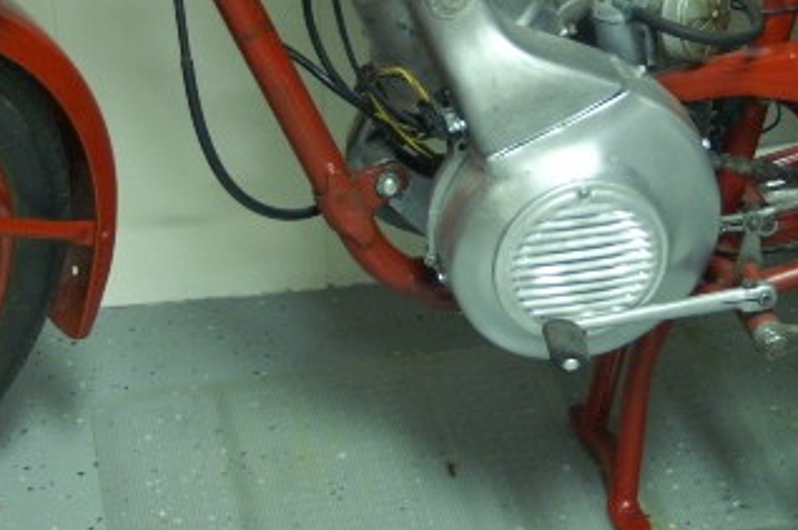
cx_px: 509
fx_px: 2749
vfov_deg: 10.9
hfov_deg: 16.5
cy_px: 35
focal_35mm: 124
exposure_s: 1/20
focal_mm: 35
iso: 800
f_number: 4
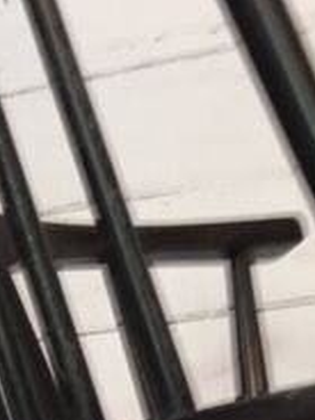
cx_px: 345
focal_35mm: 101
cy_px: 710
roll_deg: -0.1
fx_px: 1225
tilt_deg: +4.3
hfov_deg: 14.3
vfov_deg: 16.8
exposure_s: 1/17
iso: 80
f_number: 2.2
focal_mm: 4.15
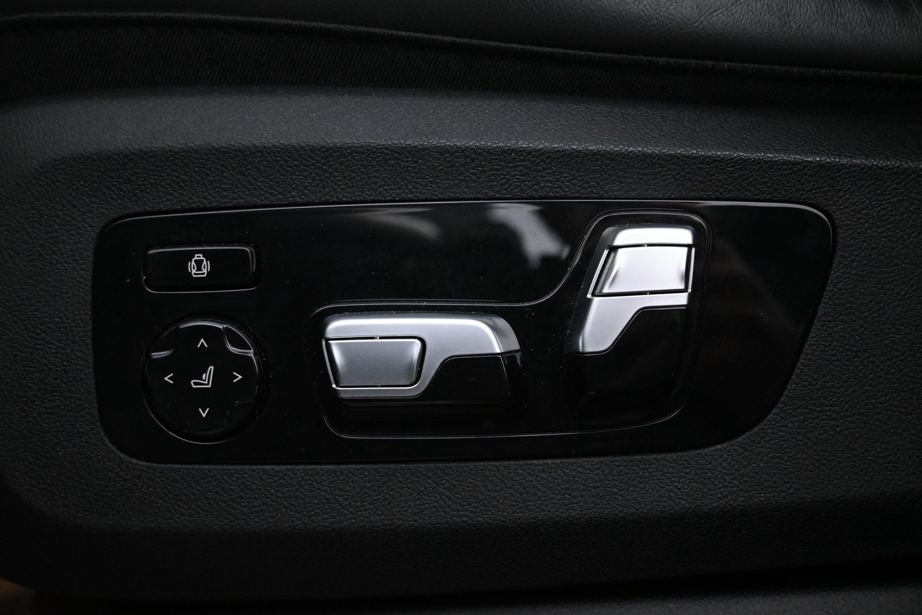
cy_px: 308
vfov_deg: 38.4
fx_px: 884
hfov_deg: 55.1
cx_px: 461
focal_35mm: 34
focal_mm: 23
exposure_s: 1/40
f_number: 4.2
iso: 5600
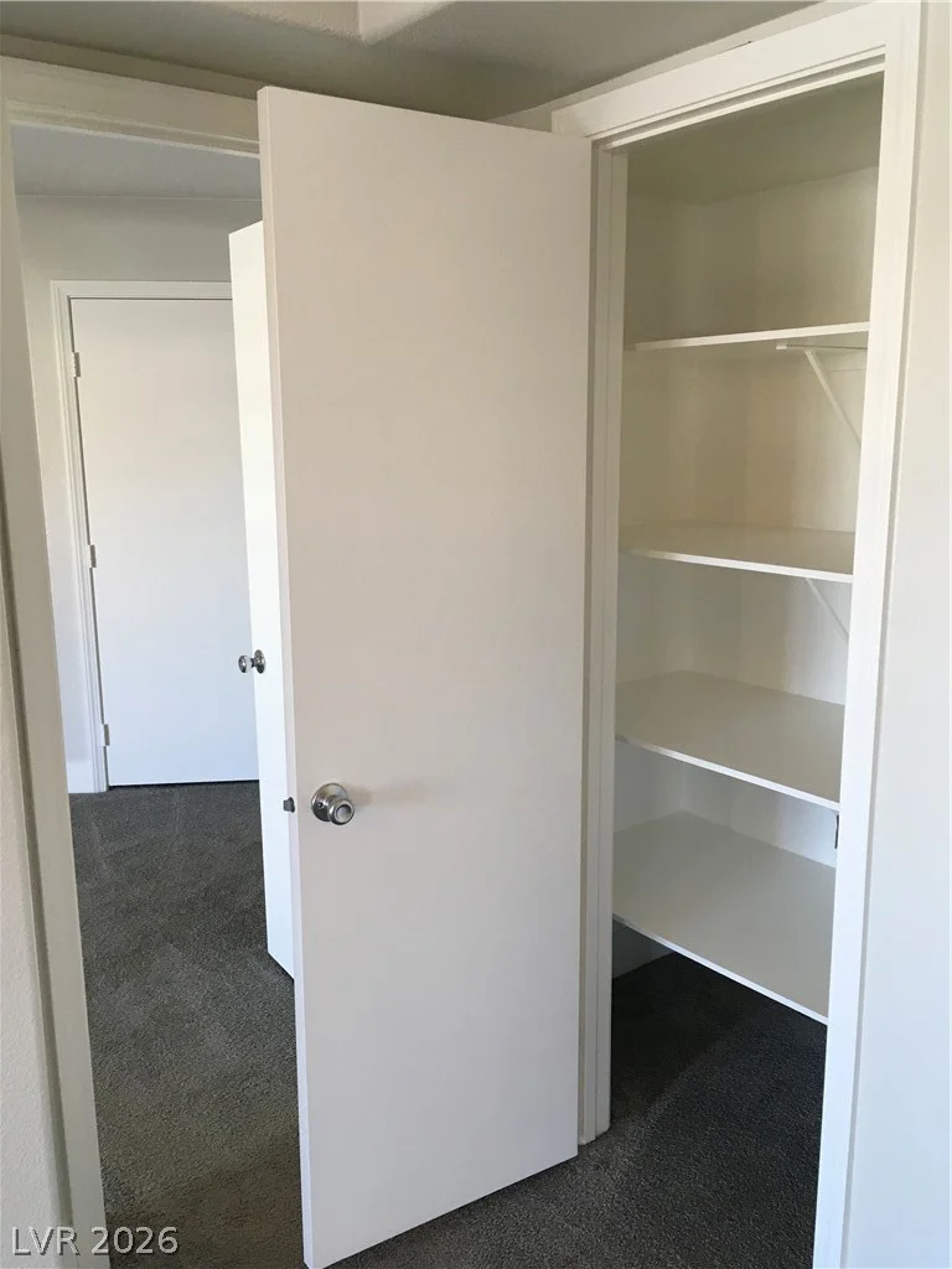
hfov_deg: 48.2
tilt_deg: -10.8
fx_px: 1063
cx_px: 476
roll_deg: +0.7
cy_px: 634
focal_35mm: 29
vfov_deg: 61.7
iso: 40
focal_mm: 4.15
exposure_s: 1/30
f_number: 2.2
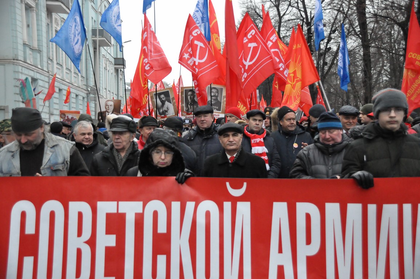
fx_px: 454
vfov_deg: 34.1
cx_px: 210
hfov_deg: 49.6
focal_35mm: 39
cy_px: 140
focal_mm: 26
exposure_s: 1/2000
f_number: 3.8
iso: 3200
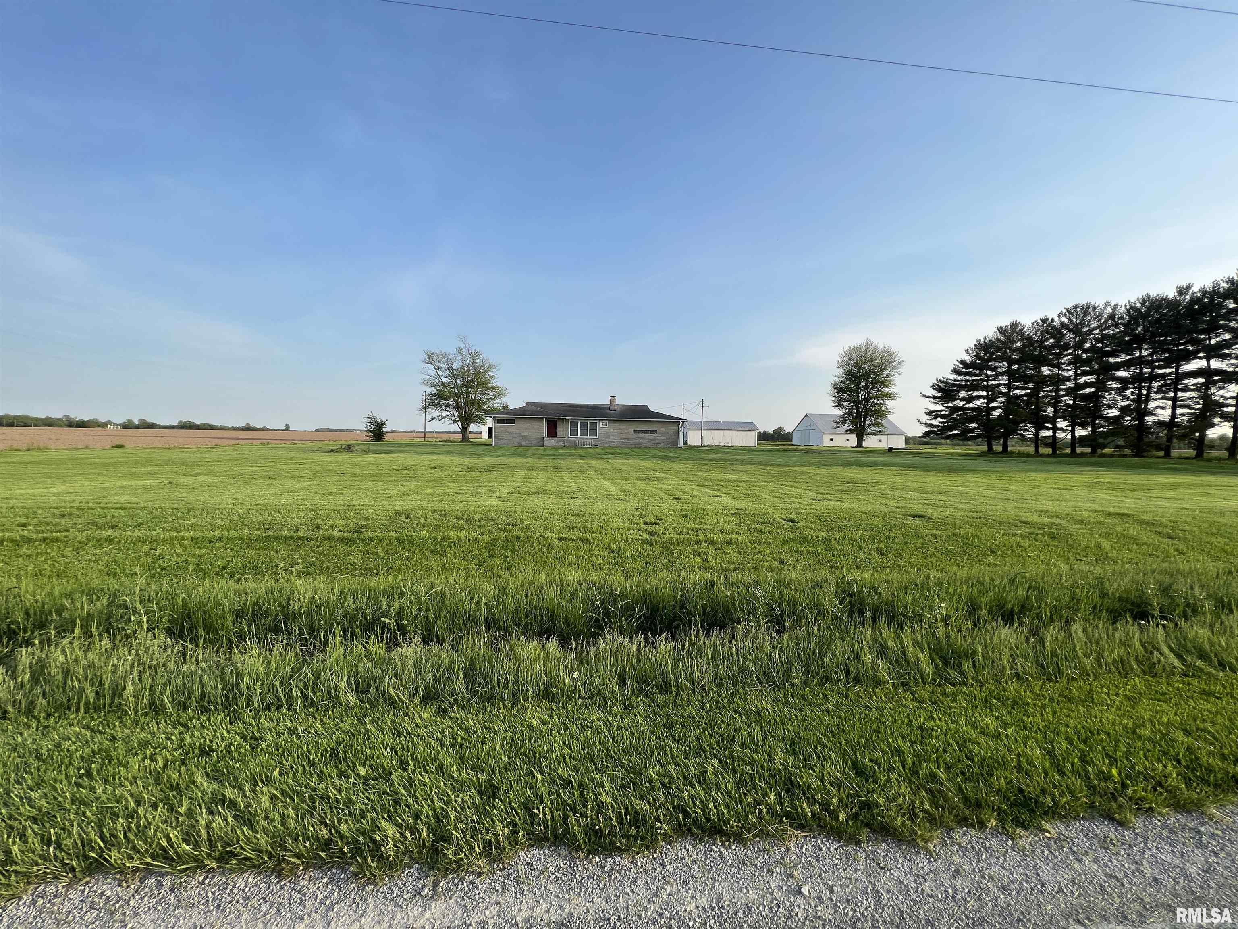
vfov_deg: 89.9
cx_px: 619
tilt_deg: -2.5
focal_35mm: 13
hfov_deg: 106.2
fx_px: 465
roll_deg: -1.6
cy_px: 464
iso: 32
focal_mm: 1.57
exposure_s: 1/809
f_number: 1.8
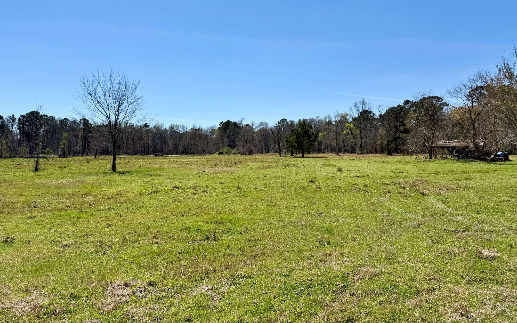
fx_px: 366
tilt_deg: +0.2
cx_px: 263
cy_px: 153
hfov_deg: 70.4
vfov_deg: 47.6
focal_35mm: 26
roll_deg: -0.2
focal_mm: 6.76
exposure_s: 1/8130
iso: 80
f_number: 1.78
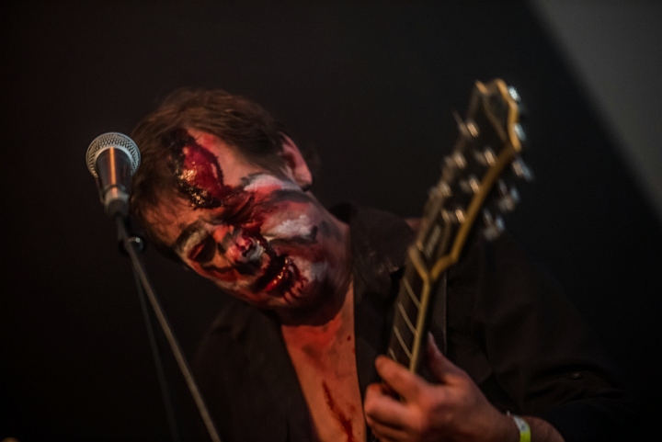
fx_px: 3220
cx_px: 331
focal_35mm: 175
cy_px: 221
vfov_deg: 7.9
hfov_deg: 11.7
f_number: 2.8
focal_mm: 175
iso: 2500
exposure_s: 1/40
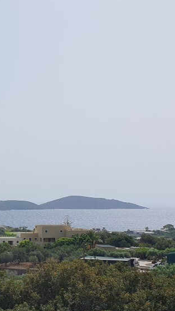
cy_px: 189
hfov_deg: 20.7
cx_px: -61
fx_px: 429
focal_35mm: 52
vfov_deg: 39.7
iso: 50
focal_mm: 4.32
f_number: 2.4
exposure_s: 1/3640
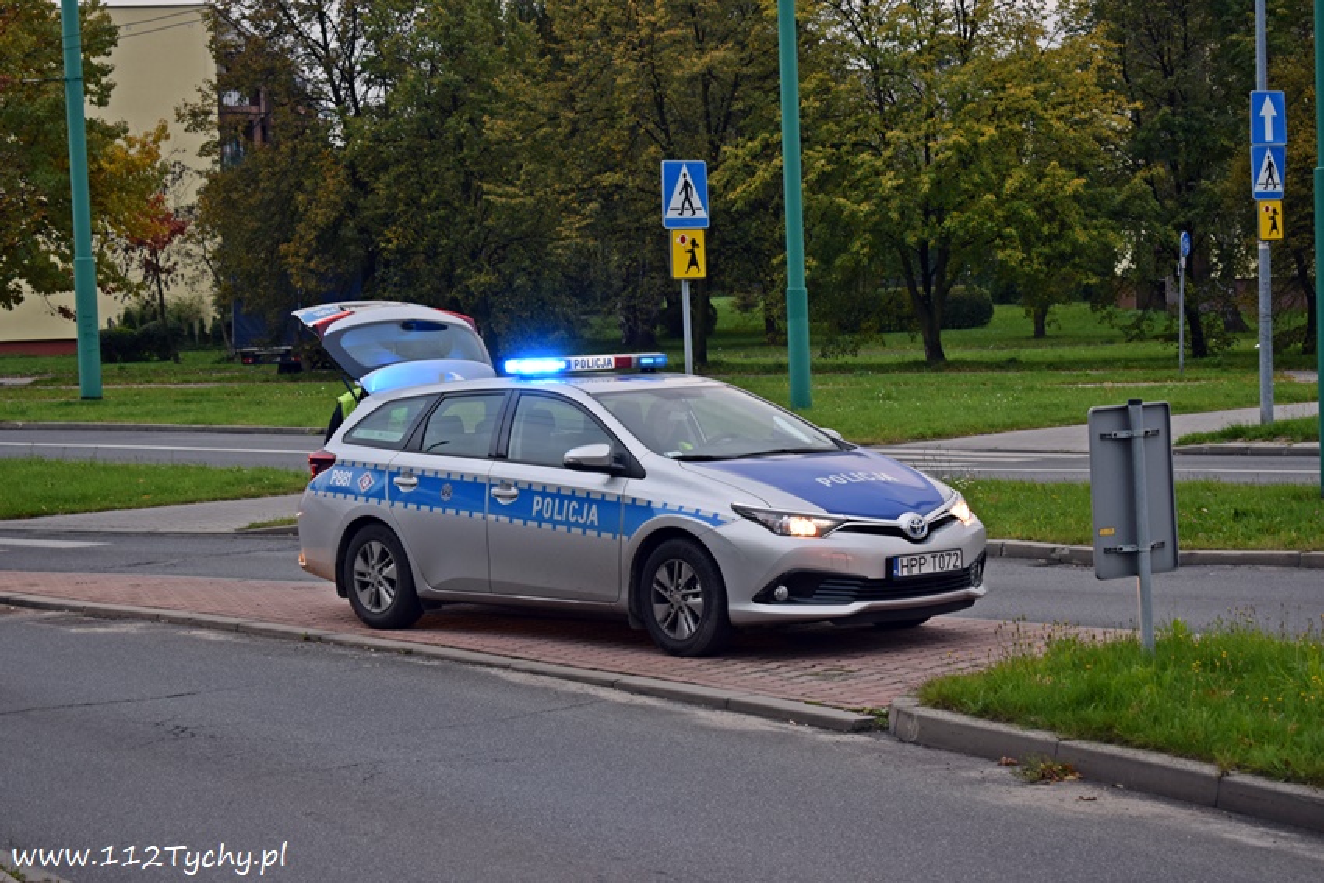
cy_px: 442
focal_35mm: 82
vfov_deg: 16.6
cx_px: 662
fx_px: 3034
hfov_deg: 24.6
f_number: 5.6
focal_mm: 55
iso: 640
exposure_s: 1/60
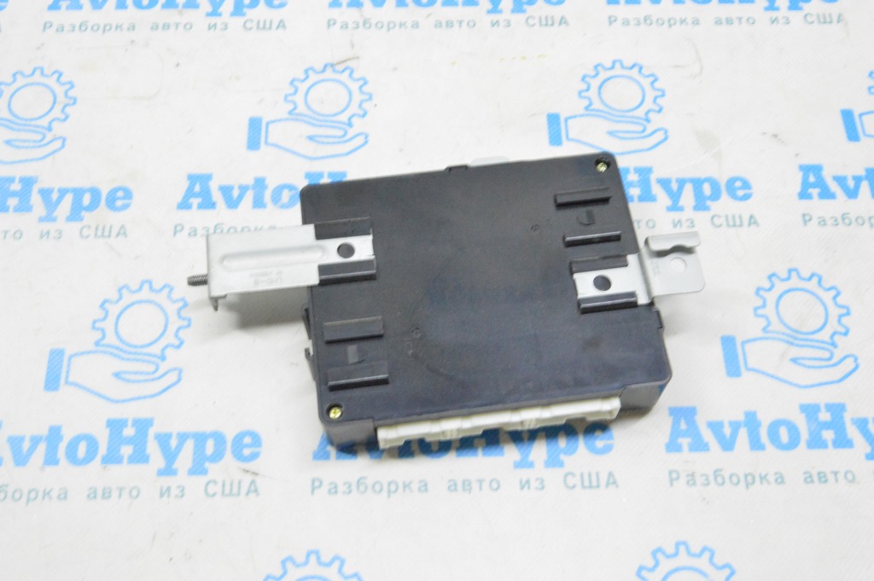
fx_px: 946
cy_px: 290
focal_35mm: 39
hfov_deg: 49.6
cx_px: 437
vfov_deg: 34.2
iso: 6400
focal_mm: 26
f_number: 20
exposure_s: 1/15
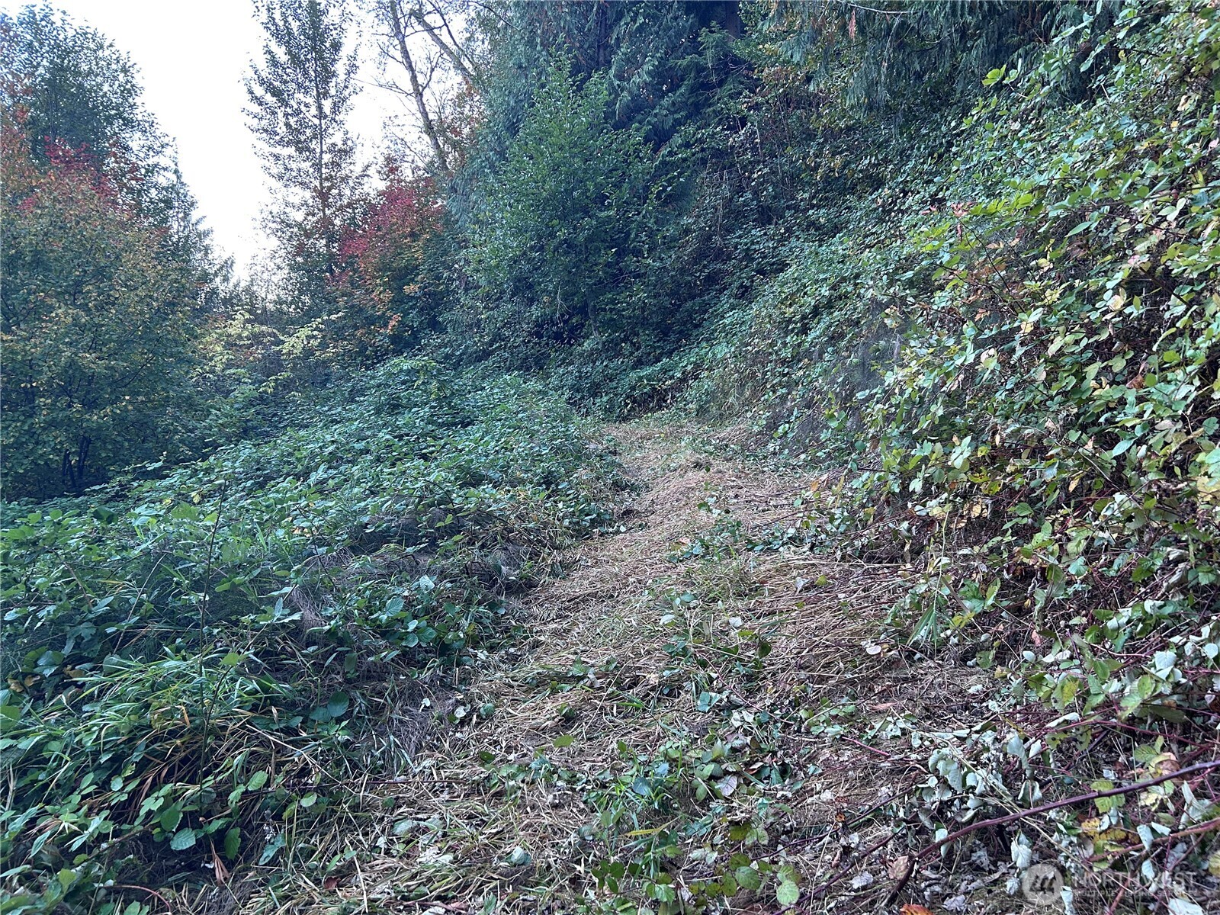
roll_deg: -1.1
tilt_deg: -1.7
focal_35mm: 26
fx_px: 916
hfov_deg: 67.3
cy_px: 458
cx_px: 610
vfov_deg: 53.1
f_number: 1.5
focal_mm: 5.7
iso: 125
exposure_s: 1/78
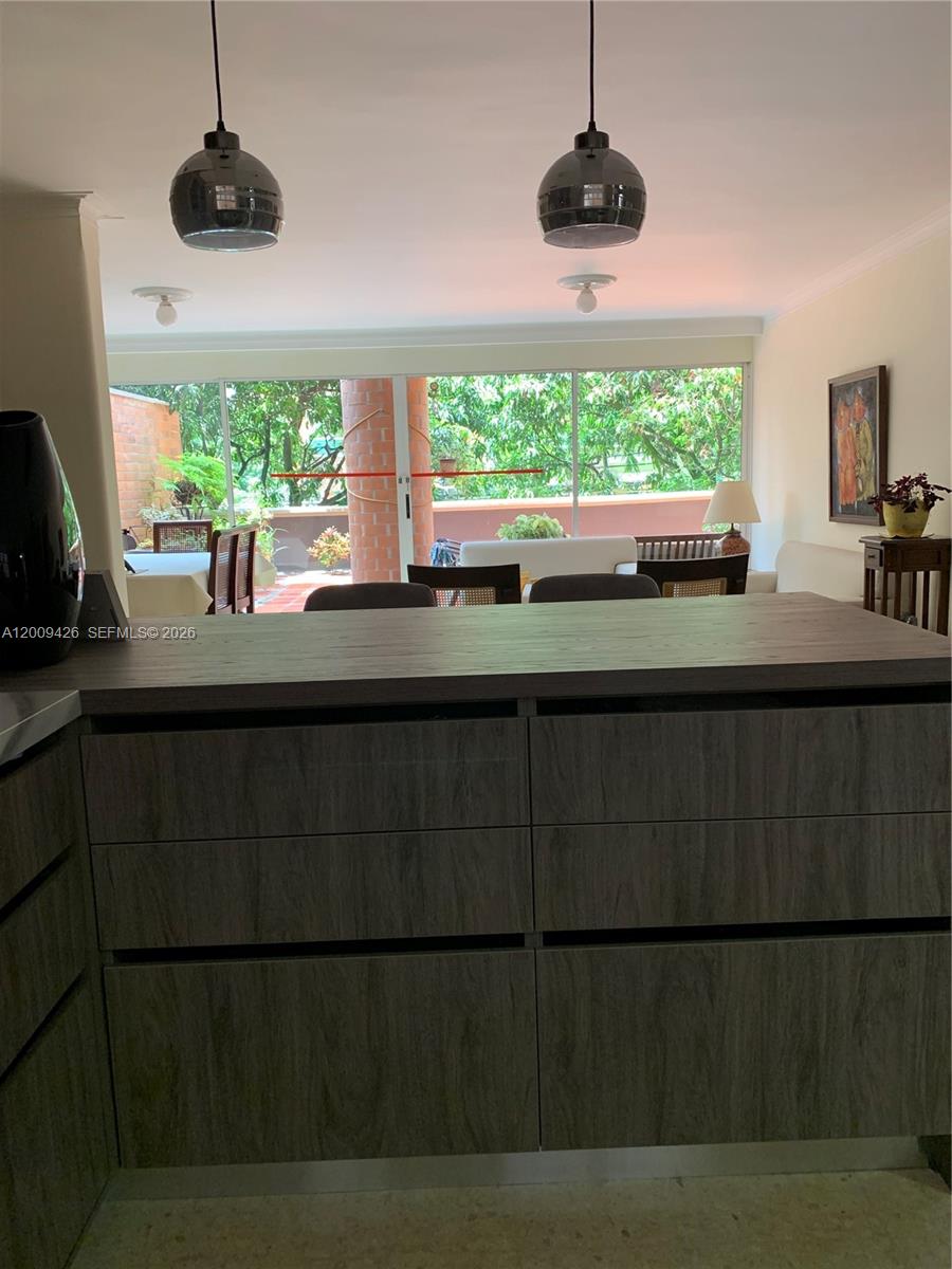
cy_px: 634
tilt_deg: -8.2
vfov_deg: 67.3
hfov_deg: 53.1
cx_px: 476
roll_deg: +2.4
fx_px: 953
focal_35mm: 26
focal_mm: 4.25
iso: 125
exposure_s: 1/60
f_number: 1.8
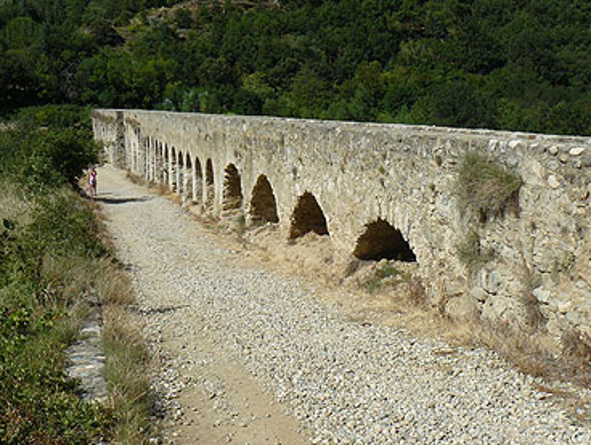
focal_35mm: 44
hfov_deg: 42.7
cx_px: 347
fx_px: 752
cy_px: 194
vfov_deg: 32.9
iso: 100
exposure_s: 1/400
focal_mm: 6
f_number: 7.1
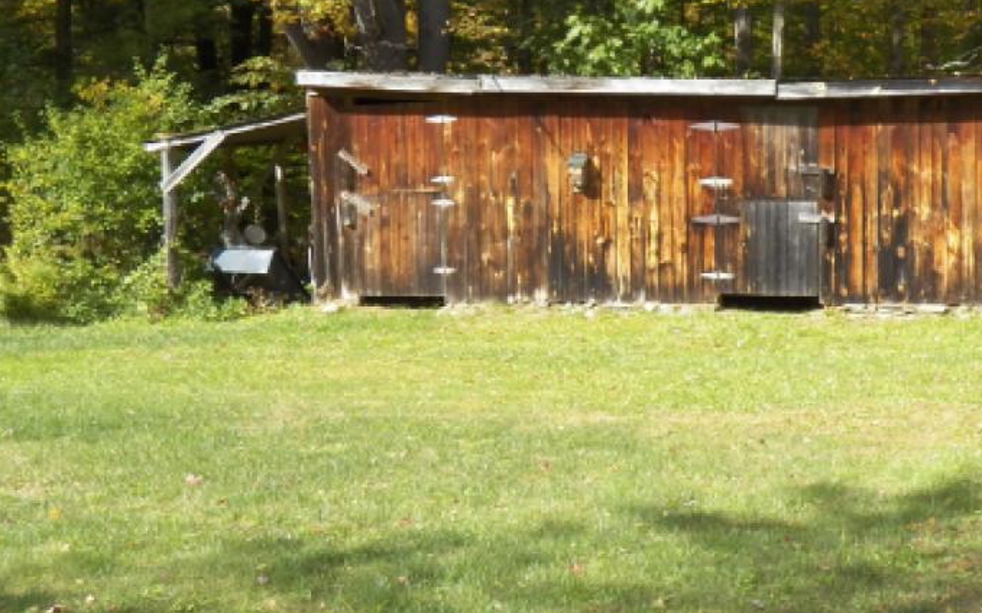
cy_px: 312
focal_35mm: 64
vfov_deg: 20.3
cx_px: 714
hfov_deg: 31.5
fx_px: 1712
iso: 125
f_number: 4
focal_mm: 7.1
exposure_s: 1/500
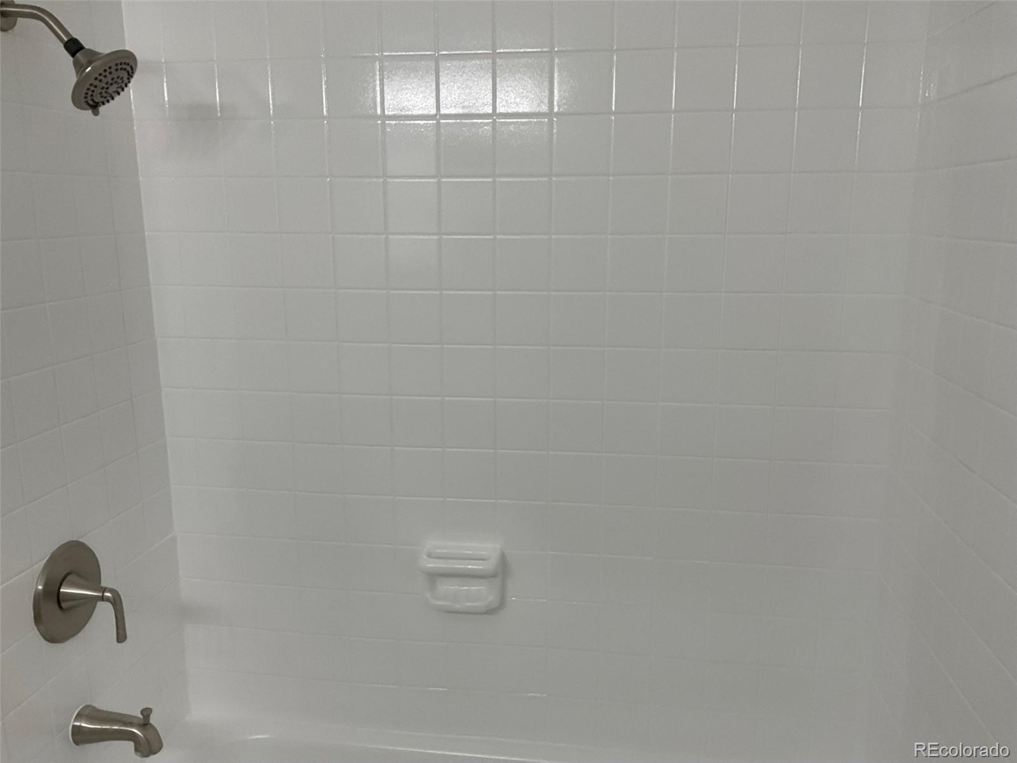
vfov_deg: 48.2
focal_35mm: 29
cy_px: 382
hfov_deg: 61.7
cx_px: 508
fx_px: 852
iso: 50
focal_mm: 3
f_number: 1.8
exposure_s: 1/120
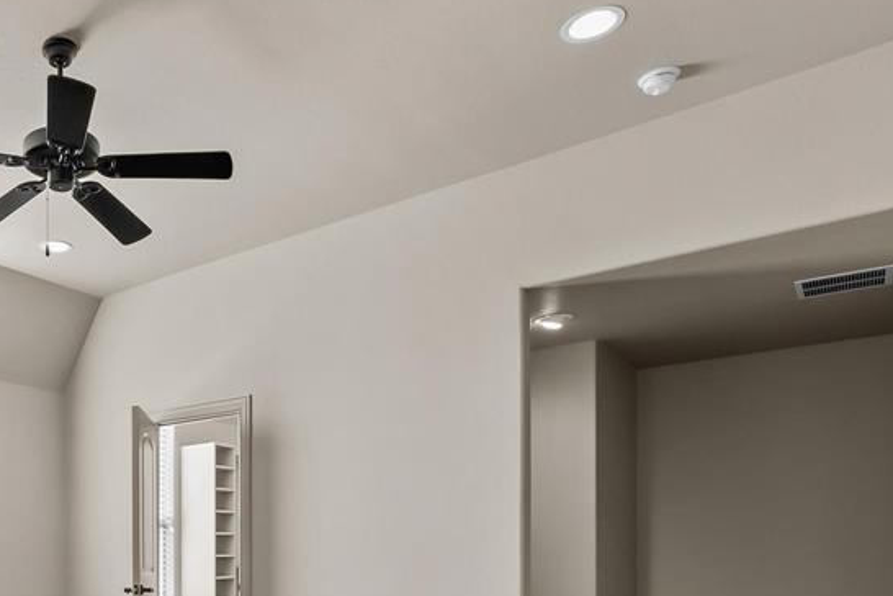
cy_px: 538
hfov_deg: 55.4
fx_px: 744
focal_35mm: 30
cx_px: 124
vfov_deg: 40.3
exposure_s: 1/2
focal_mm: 16
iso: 640
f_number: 8
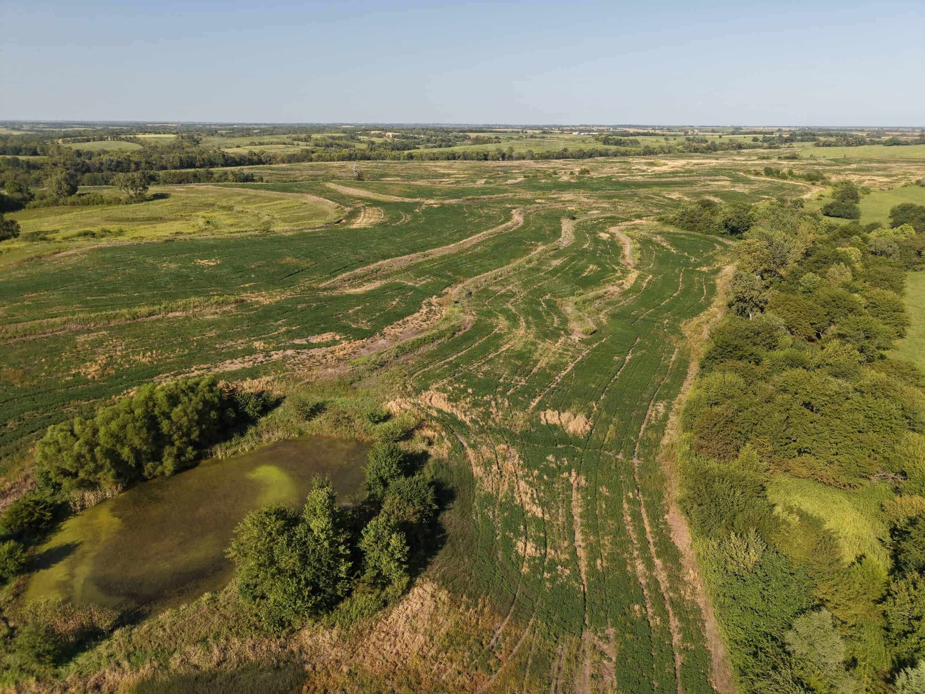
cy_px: 347
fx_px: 641
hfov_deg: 71.6
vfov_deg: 56.8
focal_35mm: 24
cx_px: 462
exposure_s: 1/320
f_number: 1.8
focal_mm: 8.67
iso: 130
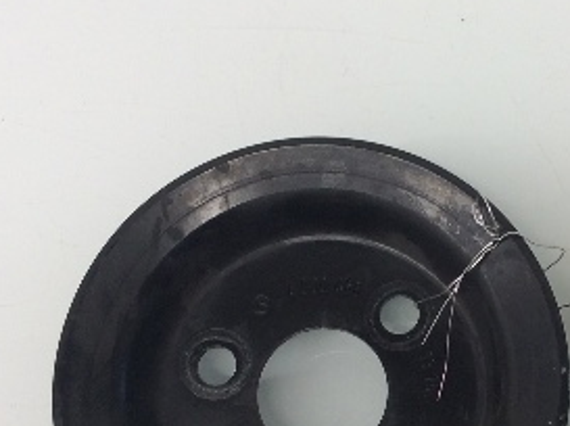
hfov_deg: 25.5
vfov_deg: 19.4
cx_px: 474
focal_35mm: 75
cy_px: 342
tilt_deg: -79.3
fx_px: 1233
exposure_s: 1/40
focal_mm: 3.3
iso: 32
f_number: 2.4
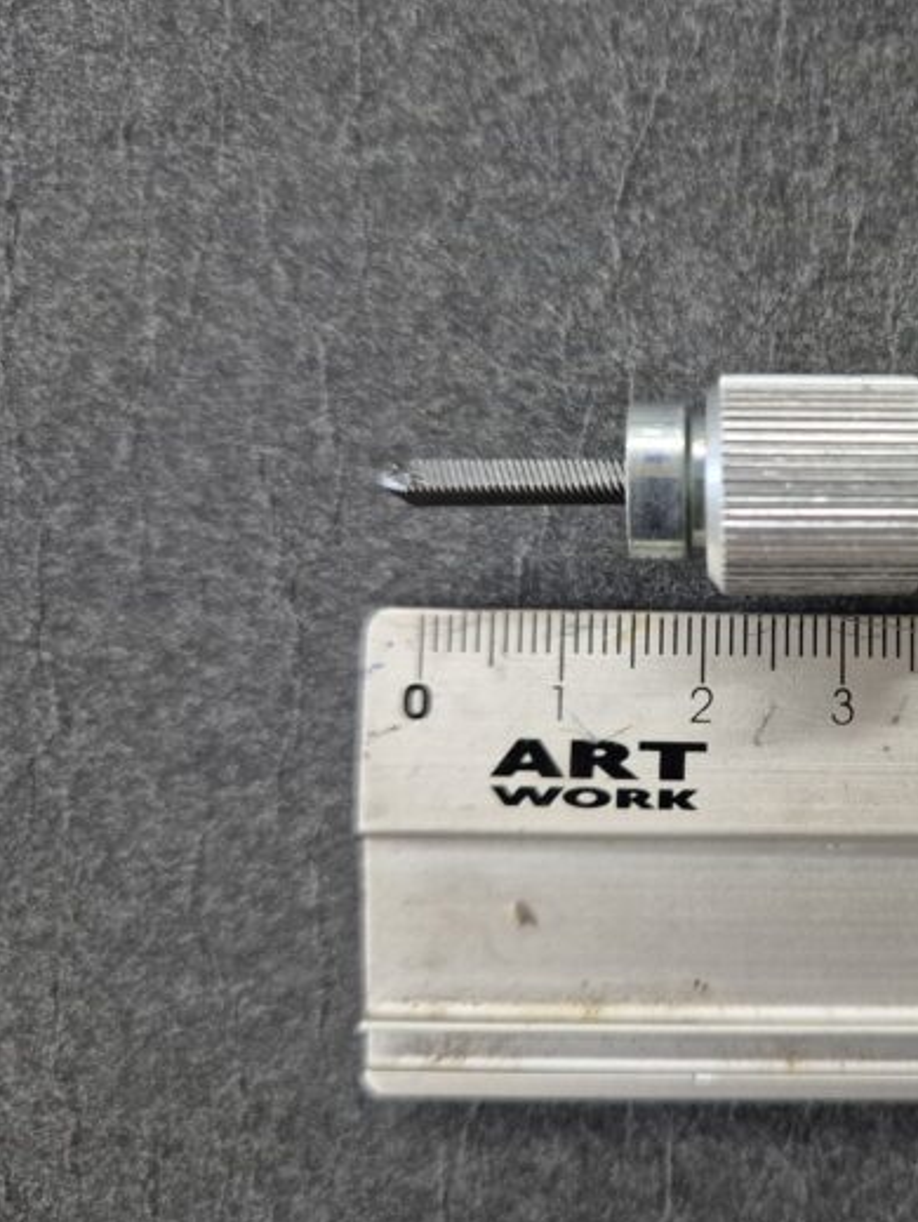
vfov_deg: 58.3
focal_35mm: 31
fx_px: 1095
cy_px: 611
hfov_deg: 42.6
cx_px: 781
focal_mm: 5.4
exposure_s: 1/100
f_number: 1.8
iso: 1000
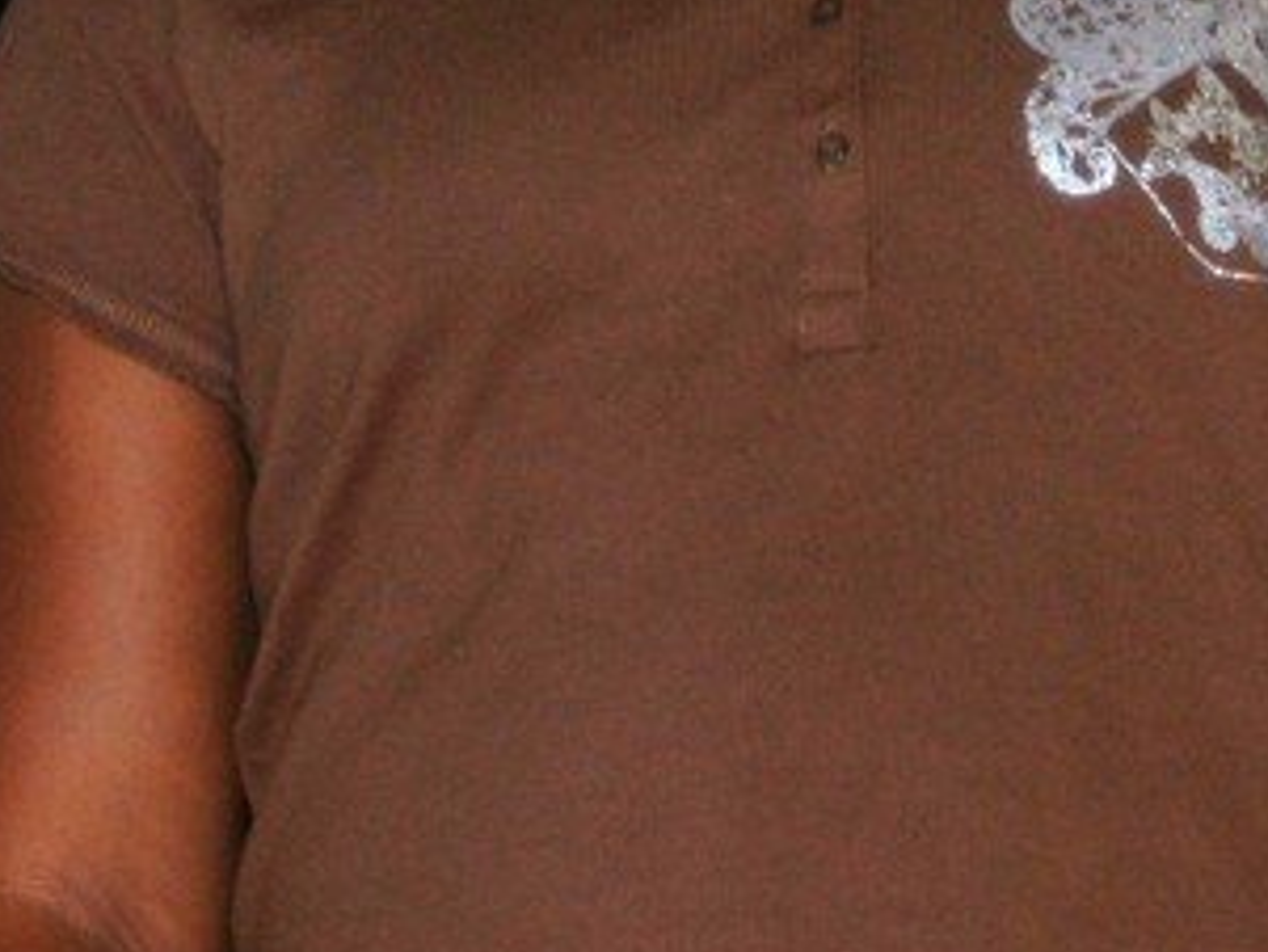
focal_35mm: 255
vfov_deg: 5.8
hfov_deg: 7.8
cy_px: -221
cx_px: 965
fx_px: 9344
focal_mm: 52
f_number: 4.8
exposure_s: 1/60
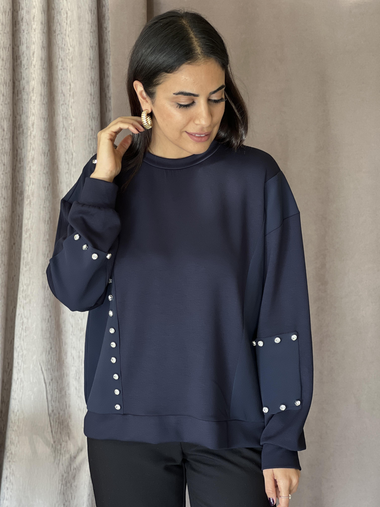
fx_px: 1127
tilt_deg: -9.2
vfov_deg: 25.3
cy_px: 254
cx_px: 190
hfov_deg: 19.1
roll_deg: +1.8
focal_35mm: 77
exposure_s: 1/66
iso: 250
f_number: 2.8
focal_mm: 9
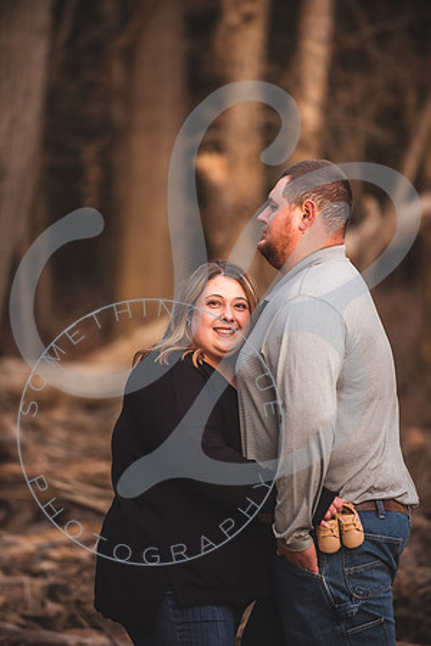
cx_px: 216
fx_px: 3591
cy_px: 323
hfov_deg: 6.9
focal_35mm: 200
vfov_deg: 10.3
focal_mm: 200
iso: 100
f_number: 2.8
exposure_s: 1/250
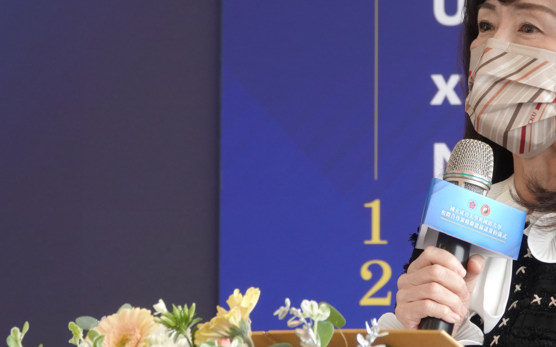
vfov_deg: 6.2
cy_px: 149
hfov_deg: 9.9
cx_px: 363
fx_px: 3212
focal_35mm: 212
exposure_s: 1/100
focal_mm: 35.68
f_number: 3.5
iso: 320
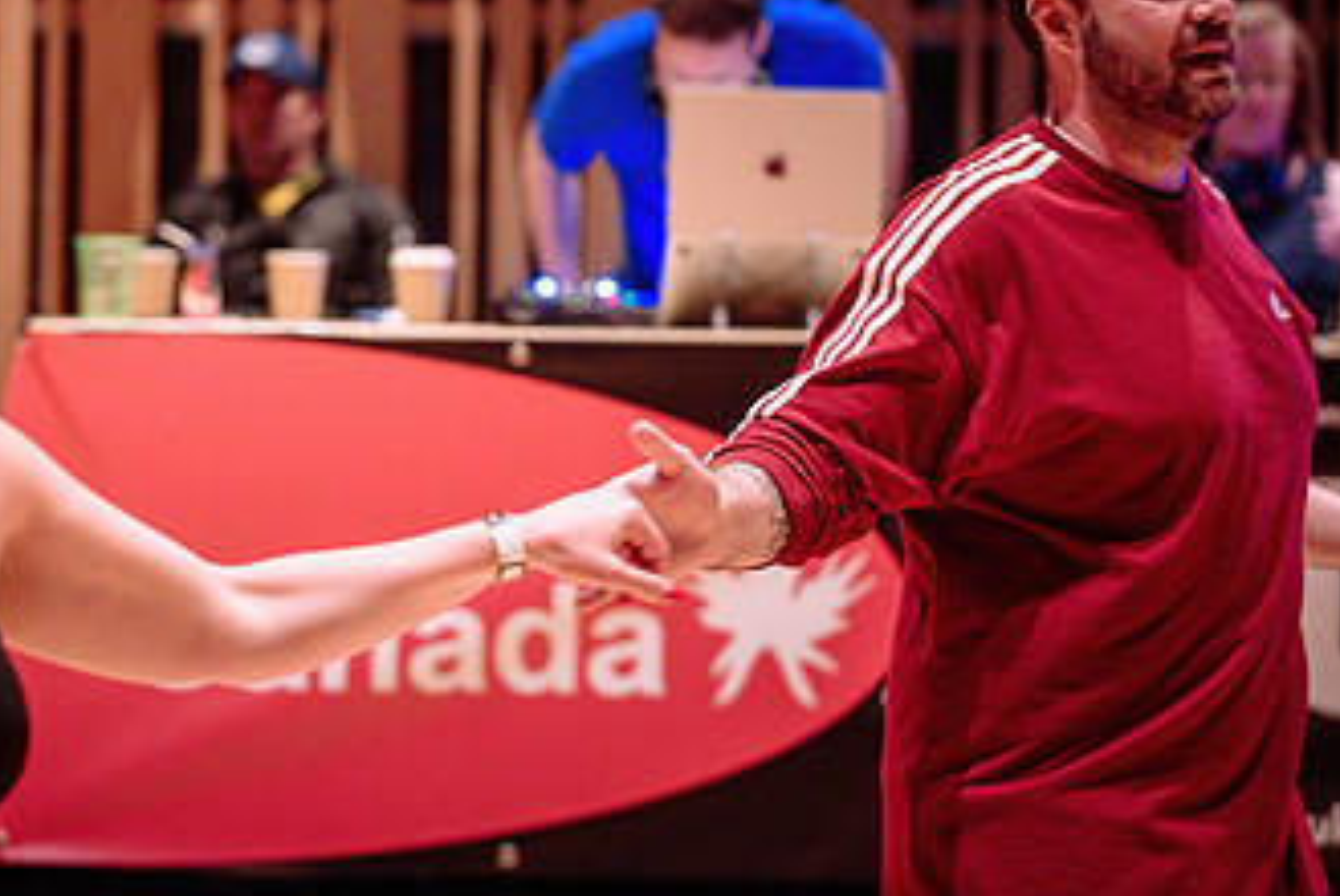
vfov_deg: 14.9
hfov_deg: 22.1
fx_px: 3427
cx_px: 542
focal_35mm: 92
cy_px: 480
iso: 1600
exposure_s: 1/320
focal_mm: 50
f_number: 1.4
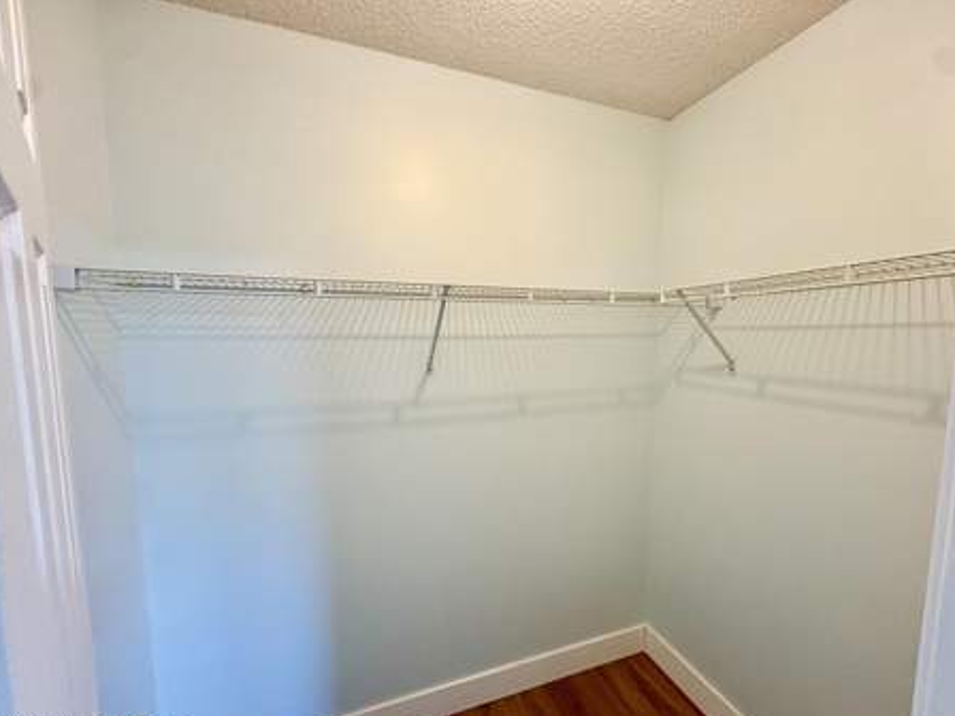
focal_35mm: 15
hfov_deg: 98.1
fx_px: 414
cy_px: 378
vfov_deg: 81.7
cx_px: 501
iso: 160
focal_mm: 2.22
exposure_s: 1/60
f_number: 2.2
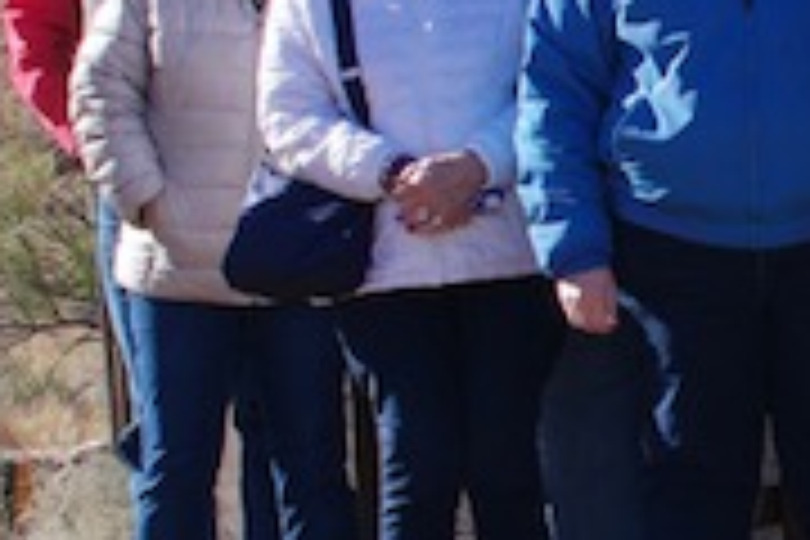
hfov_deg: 15.4
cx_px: 994
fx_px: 2880
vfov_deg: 10.7
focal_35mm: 128
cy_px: 61
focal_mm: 23.75
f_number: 6.3
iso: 200
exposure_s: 1/320
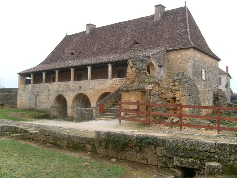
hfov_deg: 52.6
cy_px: 89
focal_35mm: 35
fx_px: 240
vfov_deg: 40.7
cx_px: 118
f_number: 2.8
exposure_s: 1/180
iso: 80
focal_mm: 5.8
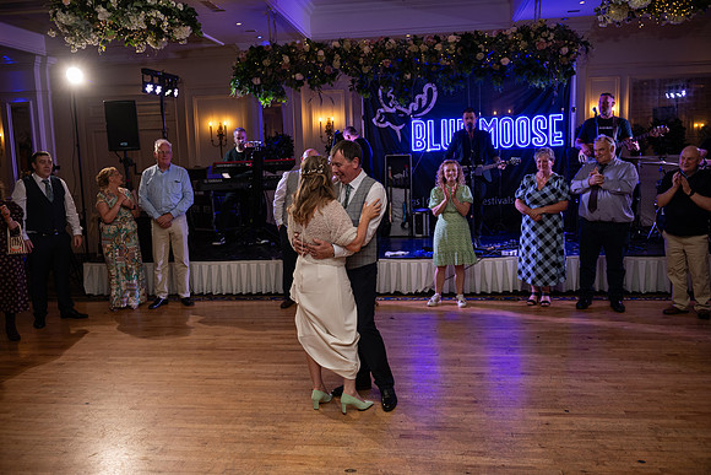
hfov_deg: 60.3
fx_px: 612
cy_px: 238
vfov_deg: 42.3
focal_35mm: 31
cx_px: 356
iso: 500
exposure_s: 1/160
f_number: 3.5
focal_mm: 31
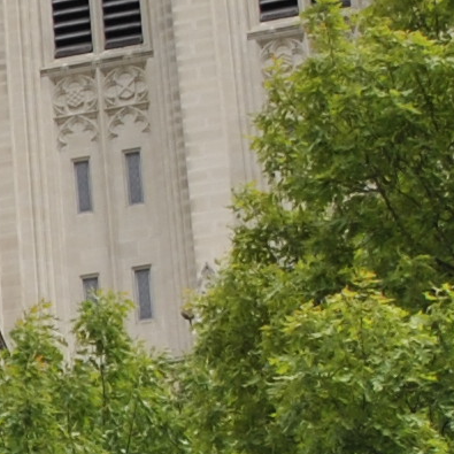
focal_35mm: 250
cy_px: 536
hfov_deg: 6.7
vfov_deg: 7.0
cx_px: -510
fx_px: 3710
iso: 100
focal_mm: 20
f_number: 3.8
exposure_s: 1/1600
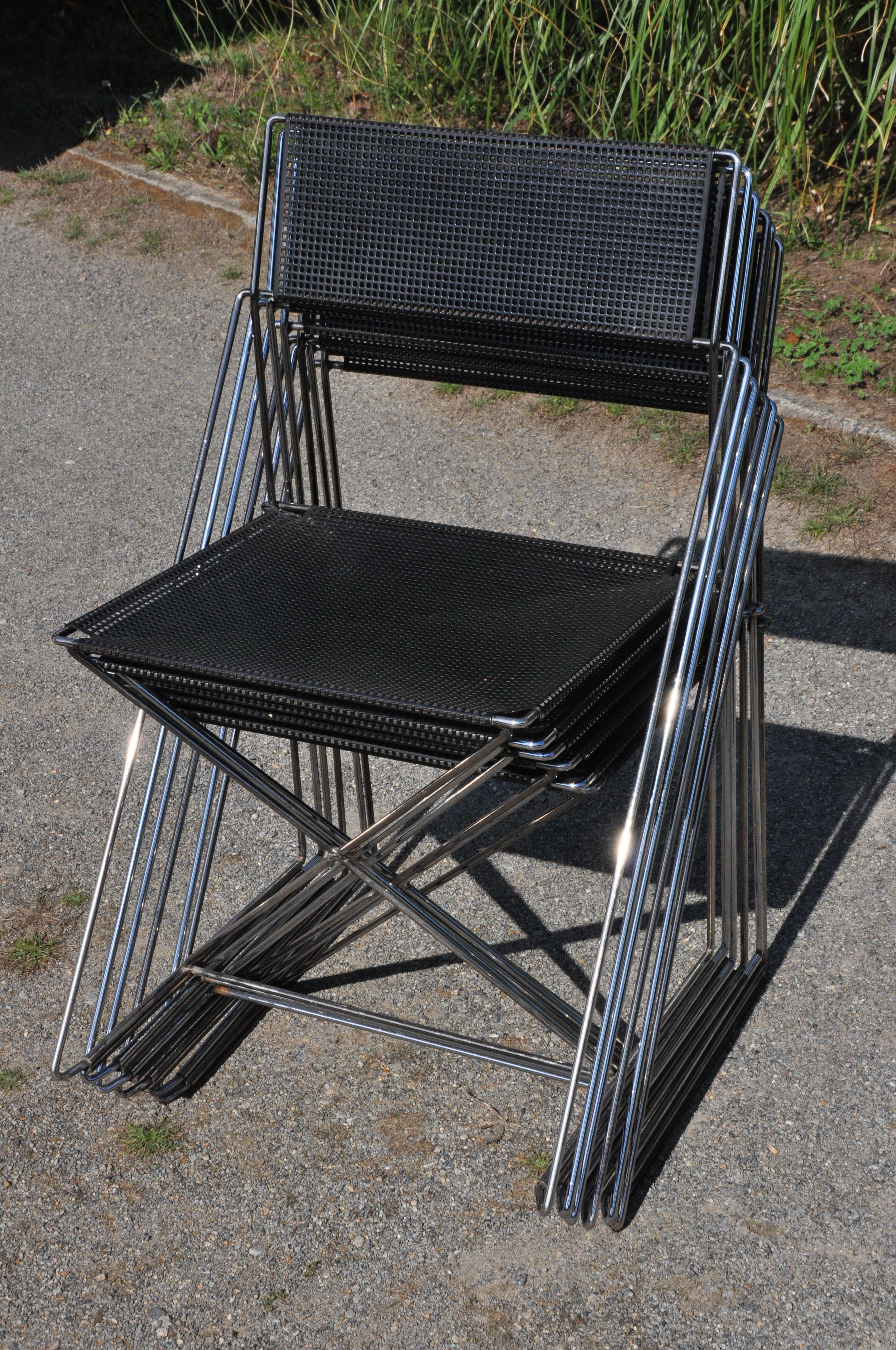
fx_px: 2358
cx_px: 448
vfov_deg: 31.9
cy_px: 675
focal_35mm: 63
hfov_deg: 21.5
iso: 640
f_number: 16
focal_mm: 42
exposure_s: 1/1000
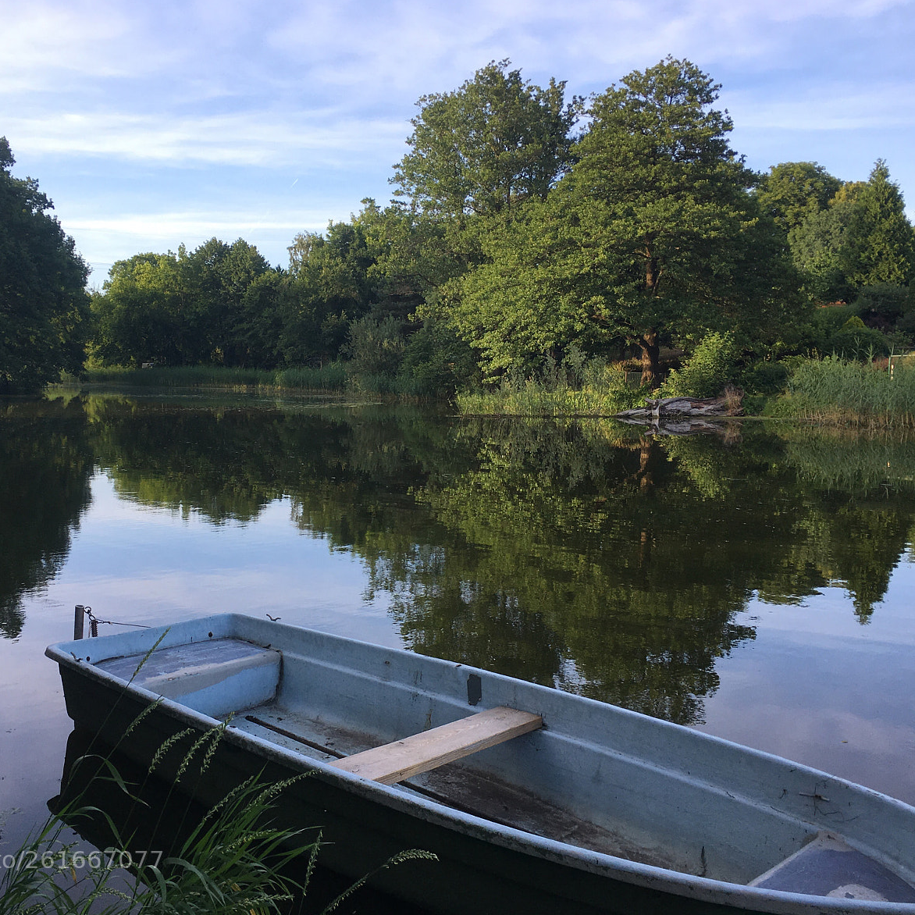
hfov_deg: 47.0
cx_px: 379
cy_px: 453
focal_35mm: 35
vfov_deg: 47.2
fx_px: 1047
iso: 25
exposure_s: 1/375
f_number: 2.2
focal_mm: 4.15
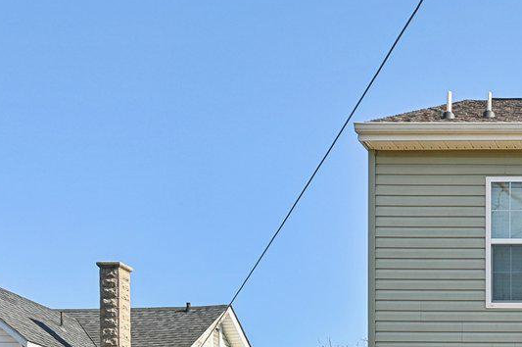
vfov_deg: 15.9
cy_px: 592
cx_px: 708
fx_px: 1085
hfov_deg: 23.4
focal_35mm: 75
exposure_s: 1/200
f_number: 8
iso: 100
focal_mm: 19.5
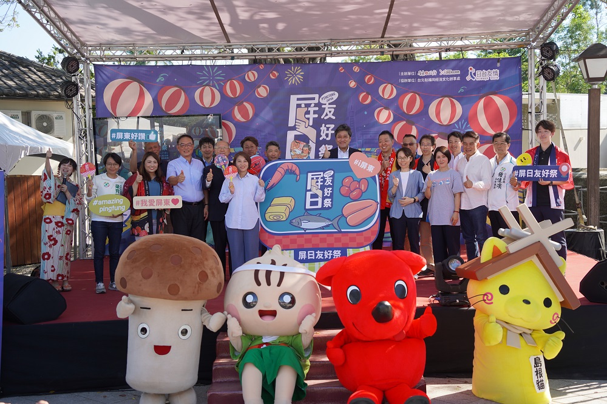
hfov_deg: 38.2
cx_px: 304
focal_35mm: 52
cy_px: 202
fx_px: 876
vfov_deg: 26.0
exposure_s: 1/250
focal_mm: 52
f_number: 4
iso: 100
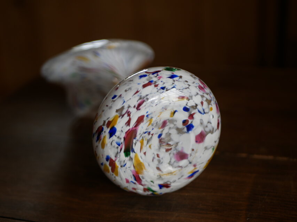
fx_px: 429
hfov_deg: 38.2
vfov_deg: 29.1
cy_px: 111
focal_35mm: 50
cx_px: 148
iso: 200
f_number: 1.7
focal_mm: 25
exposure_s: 1/100
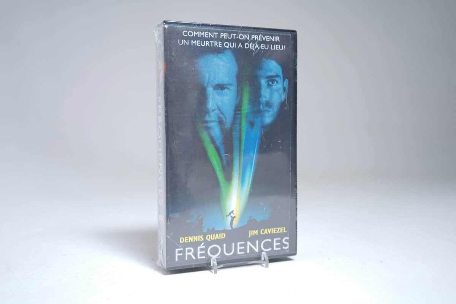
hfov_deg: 53.1
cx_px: 228
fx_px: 456
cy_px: 152
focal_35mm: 36
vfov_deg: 36.9
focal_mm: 36
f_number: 4
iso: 64
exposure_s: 1/3.33
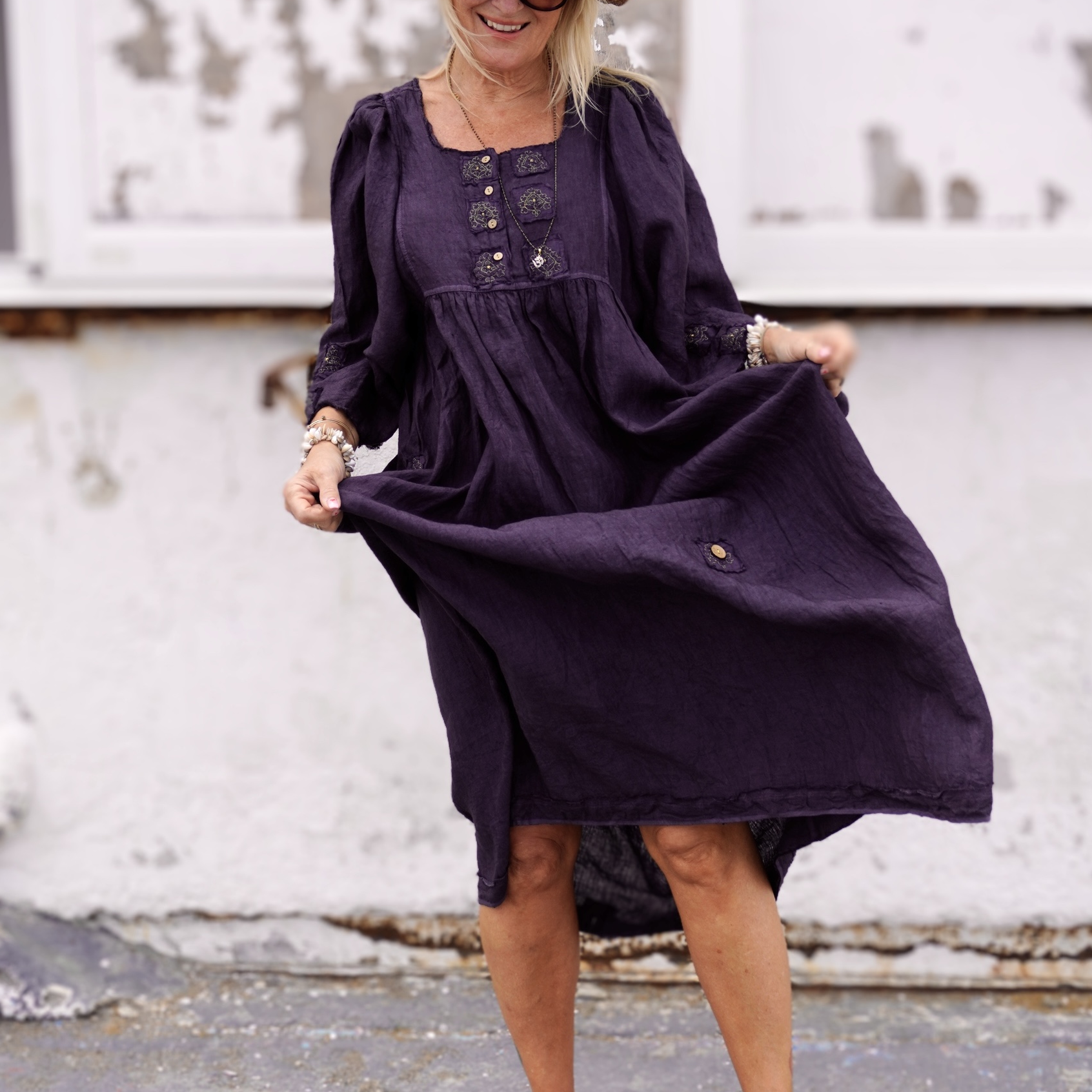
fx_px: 2271
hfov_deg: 27.0
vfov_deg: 27.0
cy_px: 559
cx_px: 550
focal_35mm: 64
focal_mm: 33
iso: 100
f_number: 5.6
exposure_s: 1/500
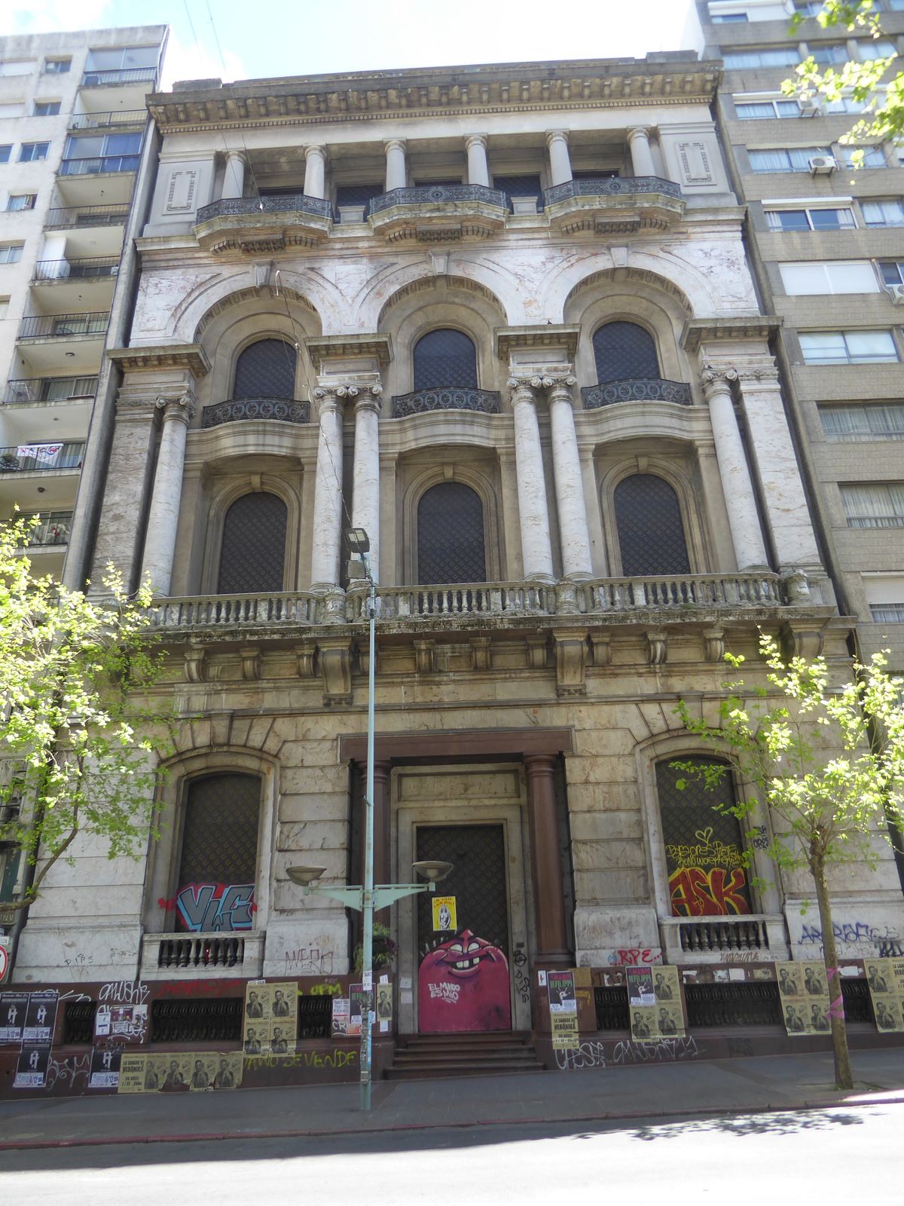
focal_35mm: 25
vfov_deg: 69.4
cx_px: 452
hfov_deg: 54.9
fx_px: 871
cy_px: 603
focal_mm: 4.3
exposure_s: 1/125
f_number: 3.3
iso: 80
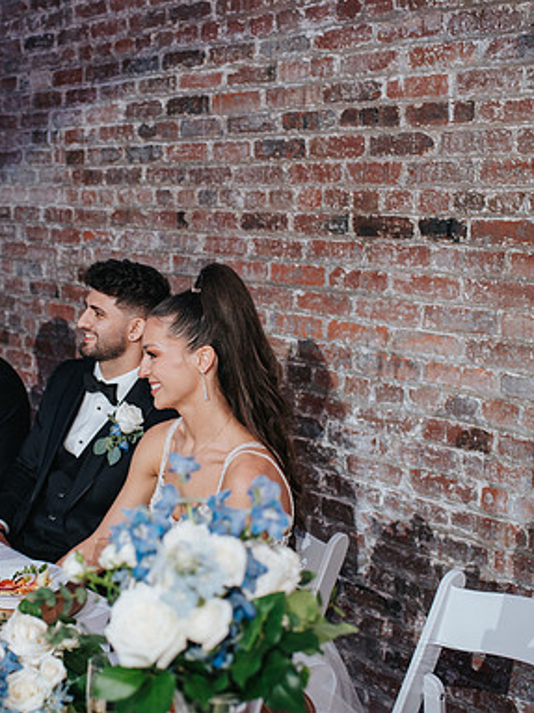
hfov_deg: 28.3
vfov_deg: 37.5
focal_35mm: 51
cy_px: 355
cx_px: 169
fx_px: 1050
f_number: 2.8
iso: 1000
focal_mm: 35
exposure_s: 1/200
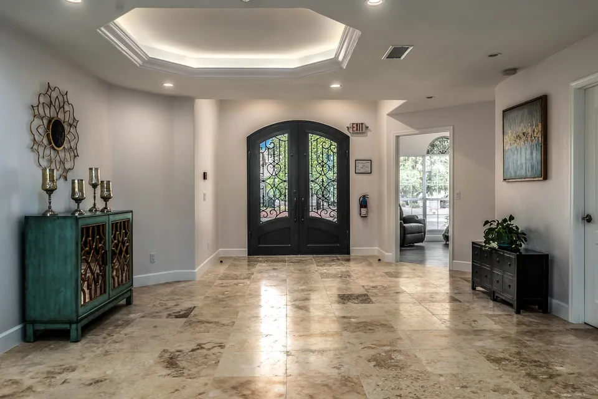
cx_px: 299
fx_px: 448
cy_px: 200
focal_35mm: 27
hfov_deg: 67.4
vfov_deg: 47.9
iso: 100
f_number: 7.1
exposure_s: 1/160
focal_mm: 18
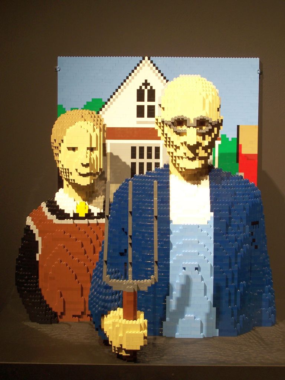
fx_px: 703
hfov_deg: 22.9
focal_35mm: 64
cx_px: 142
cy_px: 190
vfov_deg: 30.3
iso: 80
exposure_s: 1/3
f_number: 3.2
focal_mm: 10.7
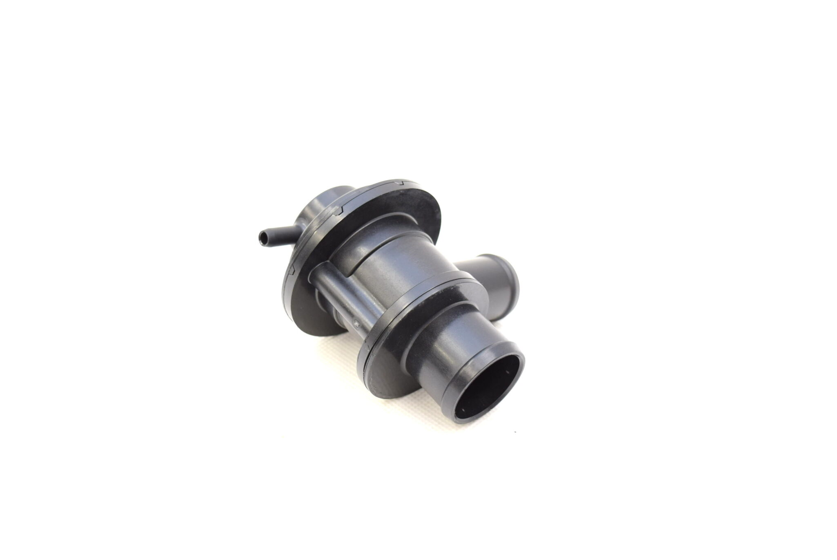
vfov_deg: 28.1
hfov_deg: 41.1
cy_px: 280
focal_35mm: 48
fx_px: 1117
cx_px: 418
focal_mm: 32
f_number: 5.6
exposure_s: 1/125
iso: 400
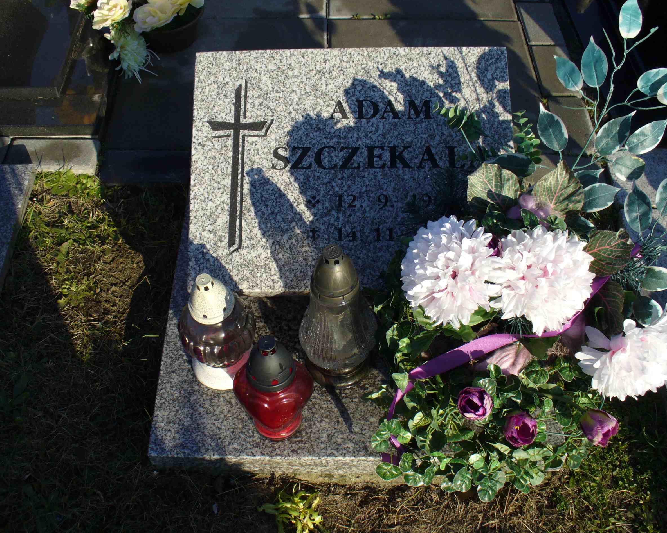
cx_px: 333
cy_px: 268
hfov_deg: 46.8
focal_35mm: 39
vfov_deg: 38.2
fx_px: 770
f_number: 5.6
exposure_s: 1/250
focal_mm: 6.1
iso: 80
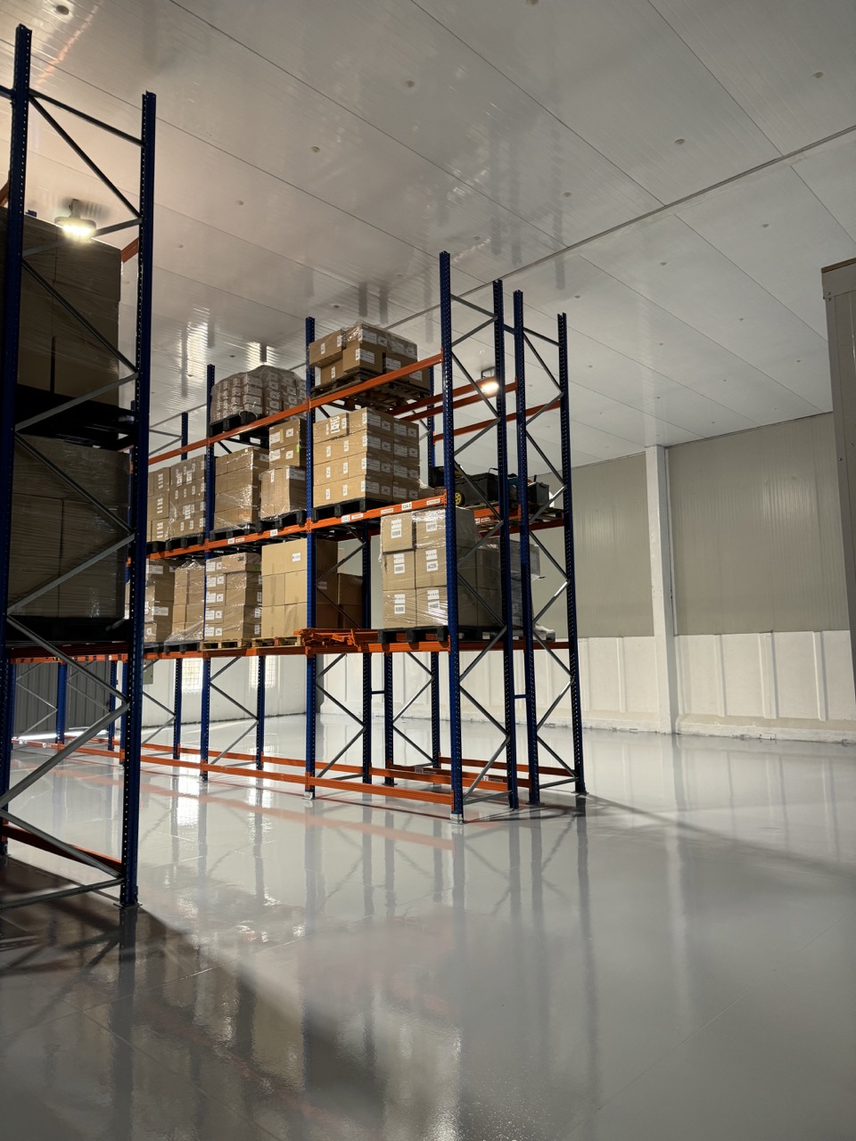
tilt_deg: +7.6
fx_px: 791
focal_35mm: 24
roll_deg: +1.4
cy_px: 570
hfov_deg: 56.8
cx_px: 428
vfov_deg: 71.6
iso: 125
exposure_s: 1/50
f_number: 1.78
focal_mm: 6.76
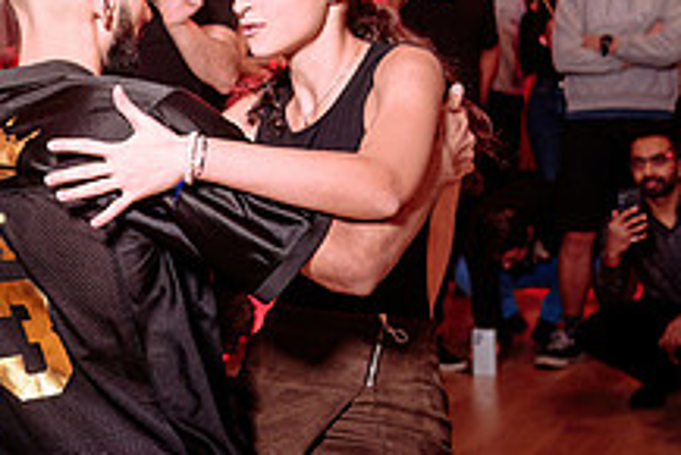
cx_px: -18
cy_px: 216
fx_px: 1836
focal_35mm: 97
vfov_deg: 14.1
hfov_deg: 20.3
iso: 500
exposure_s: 1/125
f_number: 2.8
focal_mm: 29
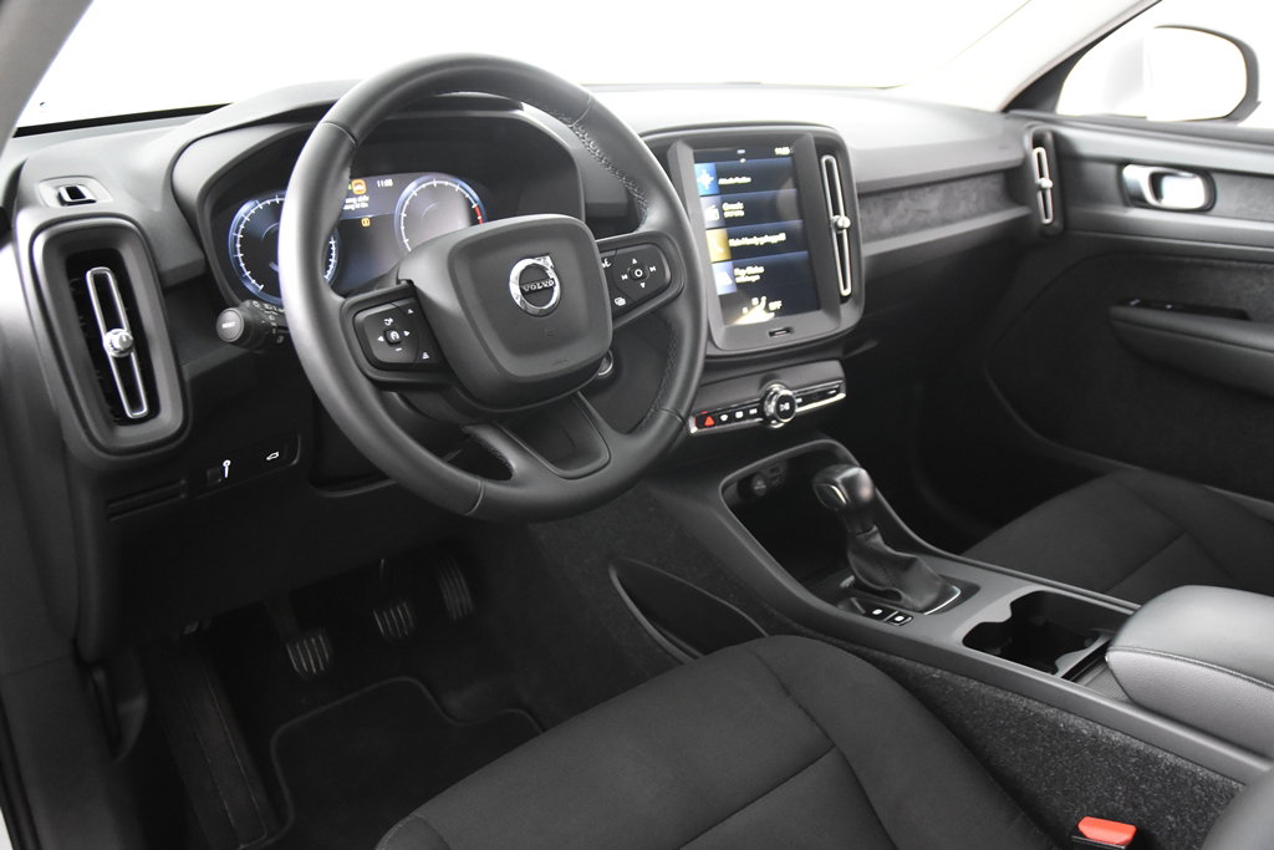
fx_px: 1062
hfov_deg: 61.9
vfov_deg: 43.6
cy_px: 425
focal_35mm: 30
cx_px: 637
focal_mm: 20
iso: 4000
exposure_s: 1/30
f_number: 2.8
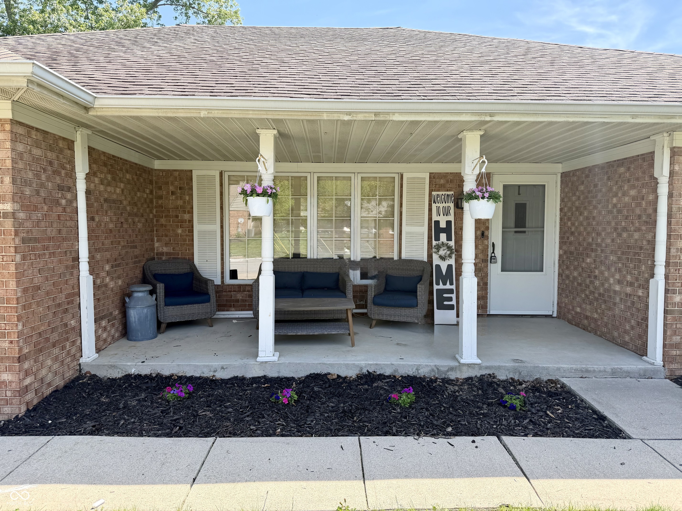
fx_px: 473
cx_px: 341
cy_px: 256
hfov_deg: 71.6
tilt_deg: -2.0
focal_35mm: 24
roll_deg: -0.4
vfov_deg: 56.8
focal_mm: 6.76
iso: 80
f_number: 1.78
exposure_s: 1/1075
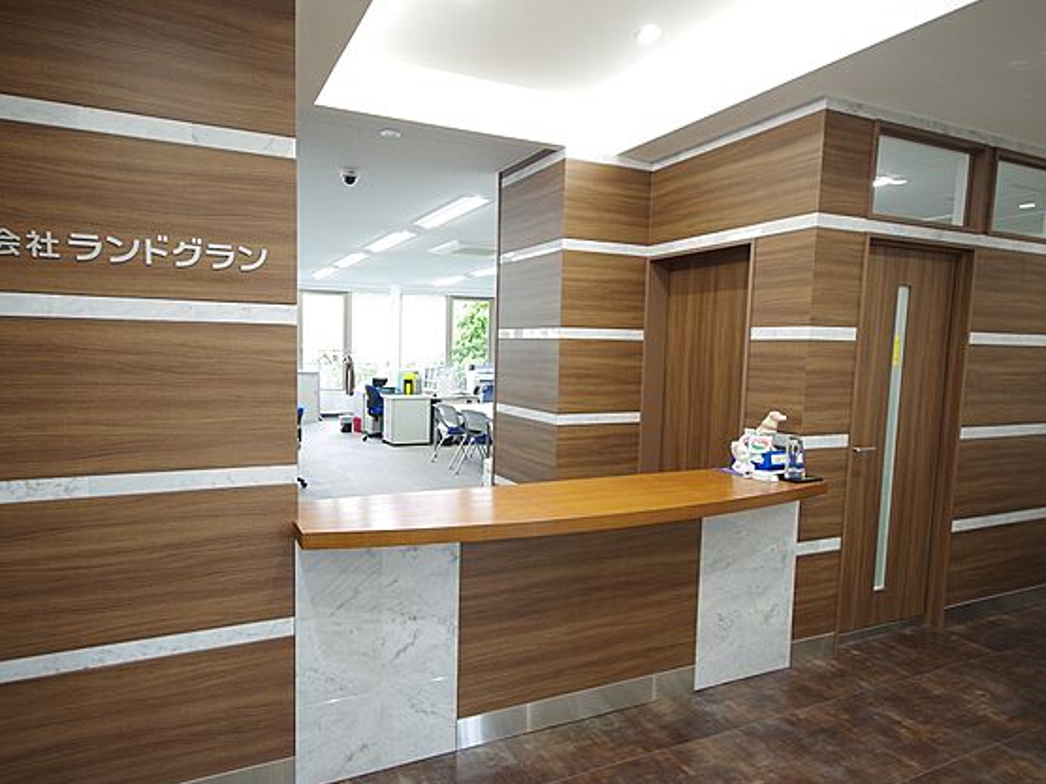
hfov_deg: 78.5
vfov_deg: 63.4
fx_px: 635
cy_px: 397
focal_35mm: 21
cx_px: 448
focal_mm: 13
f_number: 4.5
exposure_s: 1/30
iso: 400
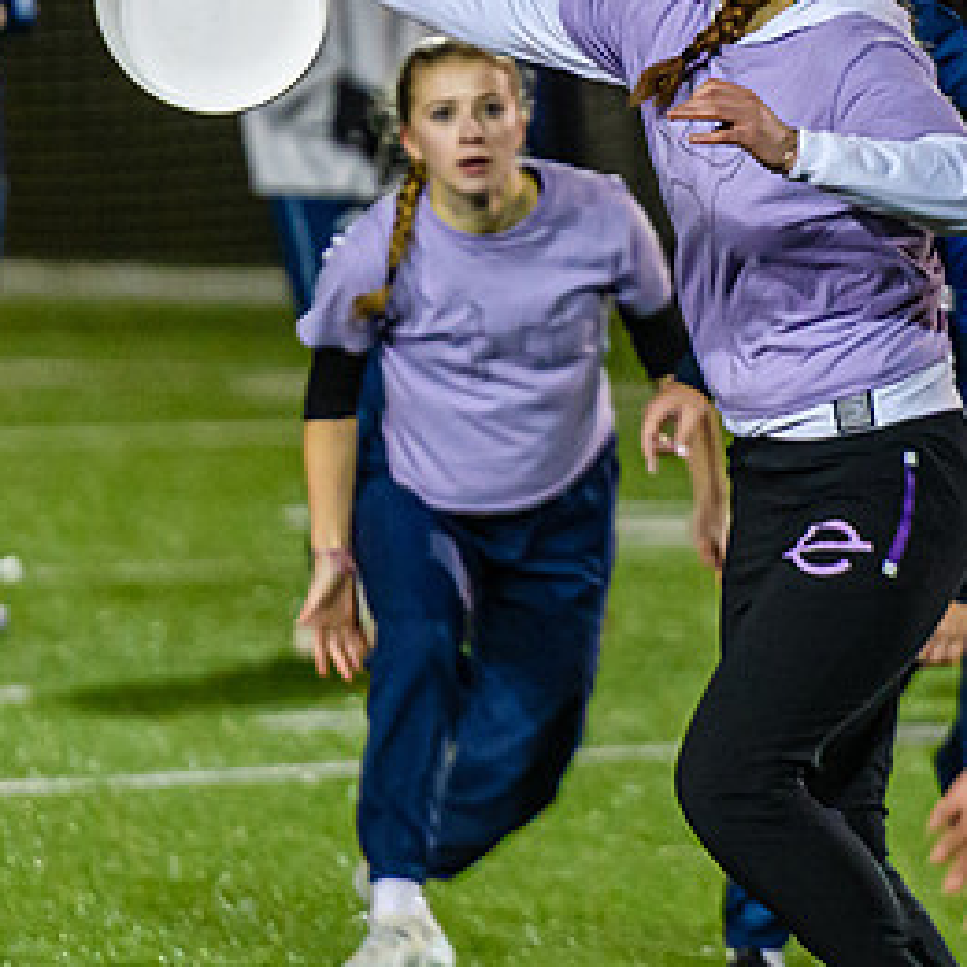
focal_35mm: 834
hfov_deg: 2.1
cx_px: 639
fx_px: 26358
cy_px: 26
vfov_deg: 2.1
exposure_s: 1/800
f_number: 2.8
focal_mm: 200
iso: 4000
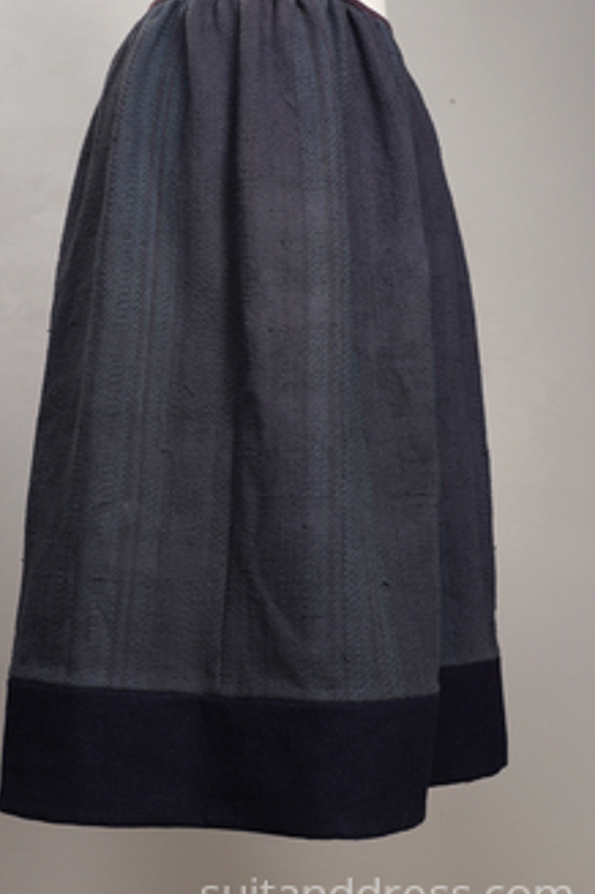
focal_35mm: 57
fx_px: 1416
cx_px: 263
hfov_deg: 23.7
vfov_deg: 35.1
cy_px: 432
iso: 200
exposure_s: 1/80
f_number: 3.5
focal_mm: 32
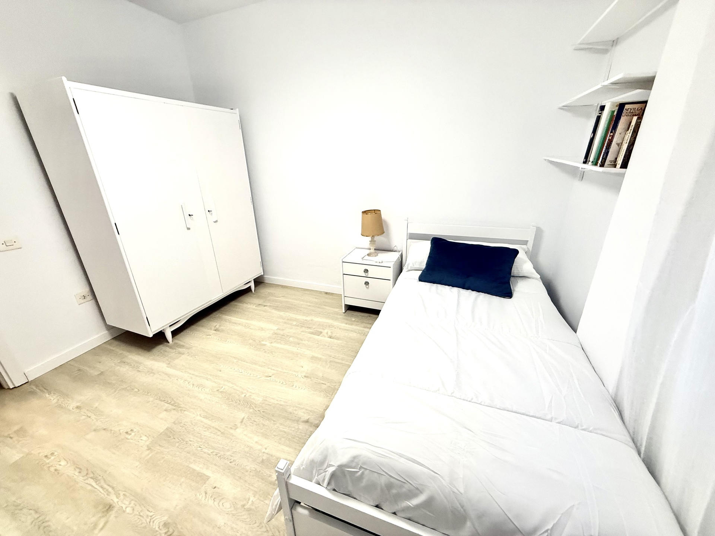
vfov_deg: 85.7
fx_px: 289
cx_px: 358
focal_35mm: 14
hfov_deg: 102.1
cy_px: 268
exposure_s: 1/100
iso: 160
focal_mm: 2.22
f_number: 2.2
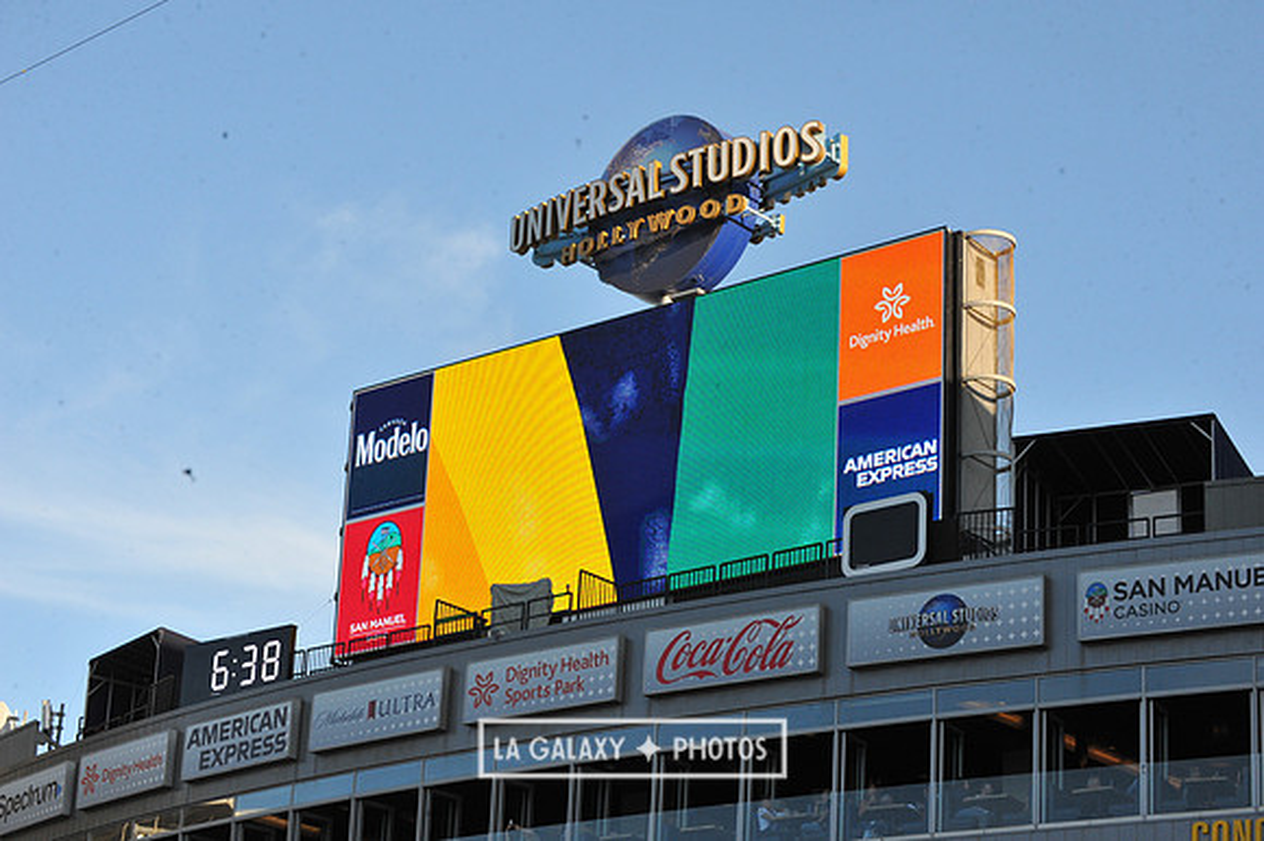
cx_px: 632
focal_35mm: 86
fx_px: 3018
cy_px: 420
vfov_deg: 15.9
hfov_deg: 23.7
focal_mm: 86
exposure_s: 1/800
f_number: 14
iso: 1600
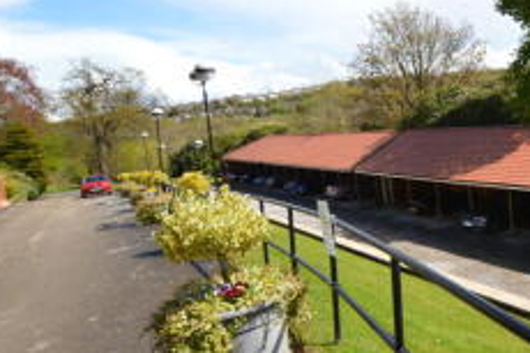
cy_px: 151
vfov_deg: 42.2
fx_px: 456
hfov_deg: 52.6
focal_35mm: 31
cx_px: 482
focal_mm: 10
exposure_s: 1/200
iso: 100
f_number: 8
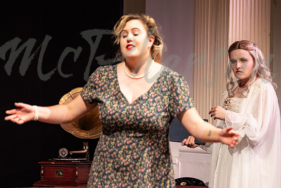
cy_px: 95
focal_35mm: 179
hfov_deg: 11.5
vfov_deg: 7.7
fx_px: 1396
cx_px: 157
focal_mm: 94.5
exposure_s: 1/250
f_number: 3.2
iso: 2000
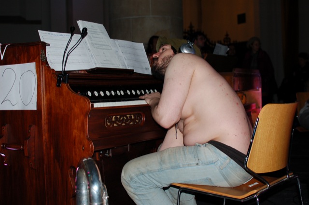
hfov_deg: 37.9
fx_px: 450
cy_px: 102
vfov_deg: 25.7
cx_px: 154
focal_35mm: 52
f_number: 3.5
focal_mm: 35
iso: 400
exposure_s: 1/60
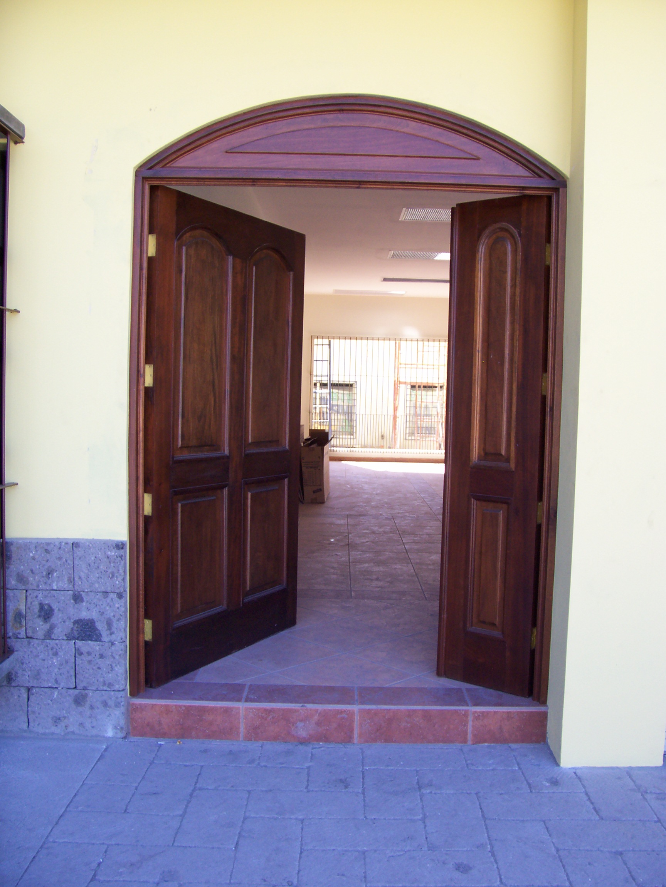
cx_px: 333
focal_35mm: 34
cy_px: 444
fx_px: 872
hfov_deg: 41.8
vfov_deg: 54.0
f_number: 2.7
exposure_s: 1/140
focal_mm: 5.6
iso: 80
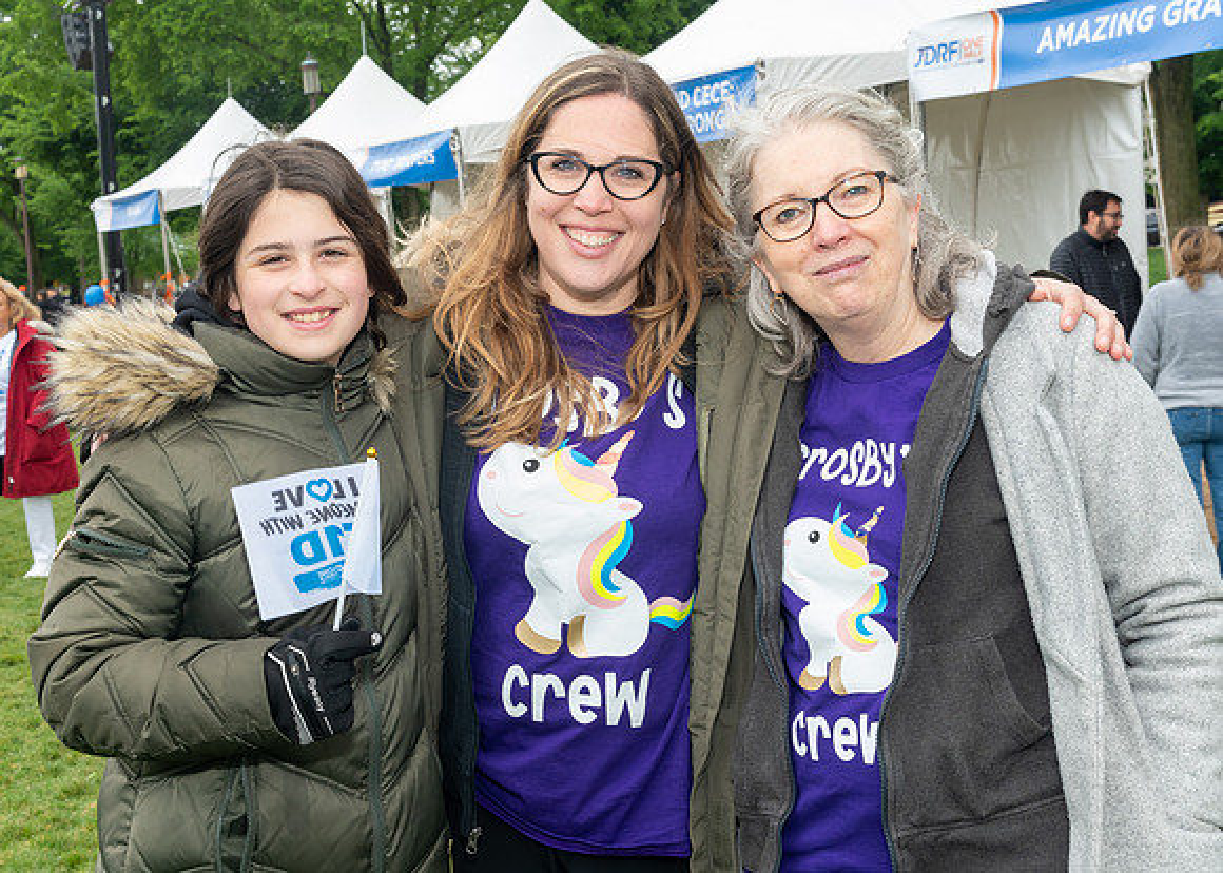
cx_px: 461
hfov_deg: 33.6
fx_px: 2016
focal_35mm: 58
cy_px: 368
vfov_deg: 24.4
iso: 320
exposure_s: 1/250
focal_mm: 31
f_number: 7.1
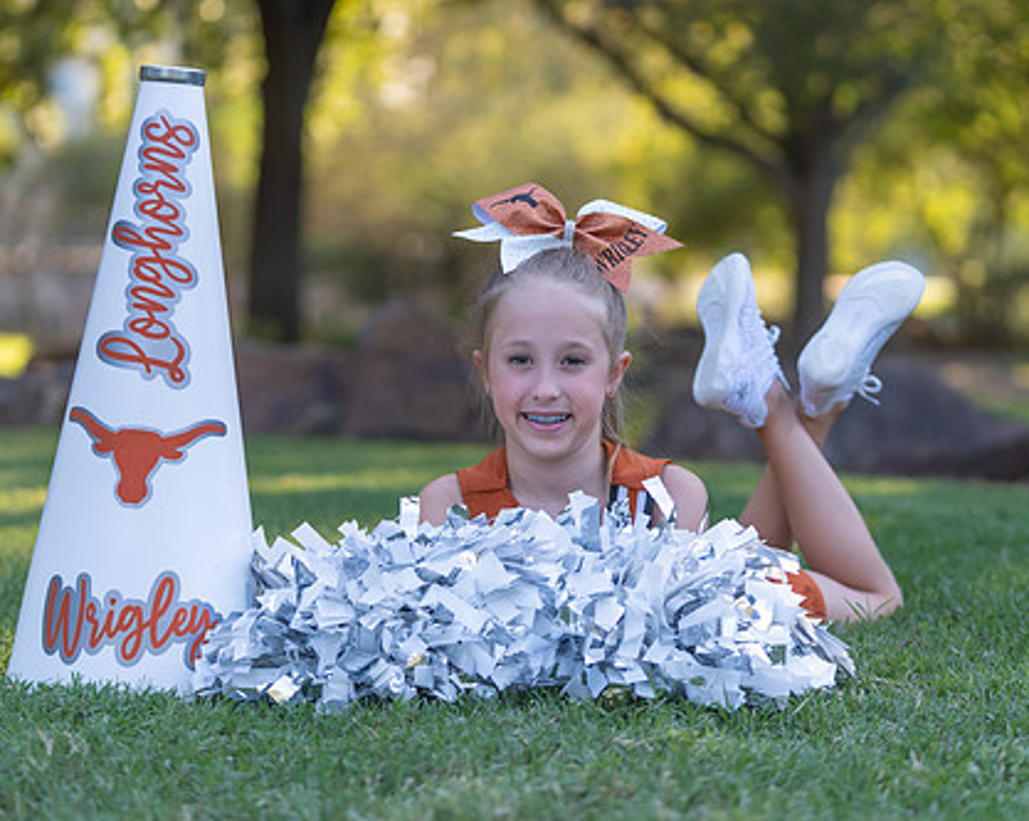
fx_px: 3591
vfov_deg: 13.1
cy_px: 412
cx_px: 541
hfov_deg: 16.3
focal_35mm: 118
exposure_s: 1/320
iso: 200
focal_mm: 83
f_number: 2.8
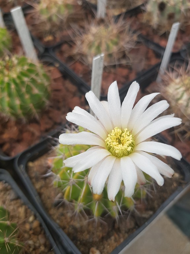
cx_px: 95
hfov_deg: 53.1
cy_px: 127
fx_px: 190
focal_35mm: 26
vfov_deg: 67.3
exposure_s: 1/273
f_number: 1.7
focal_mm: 4.2
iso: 40
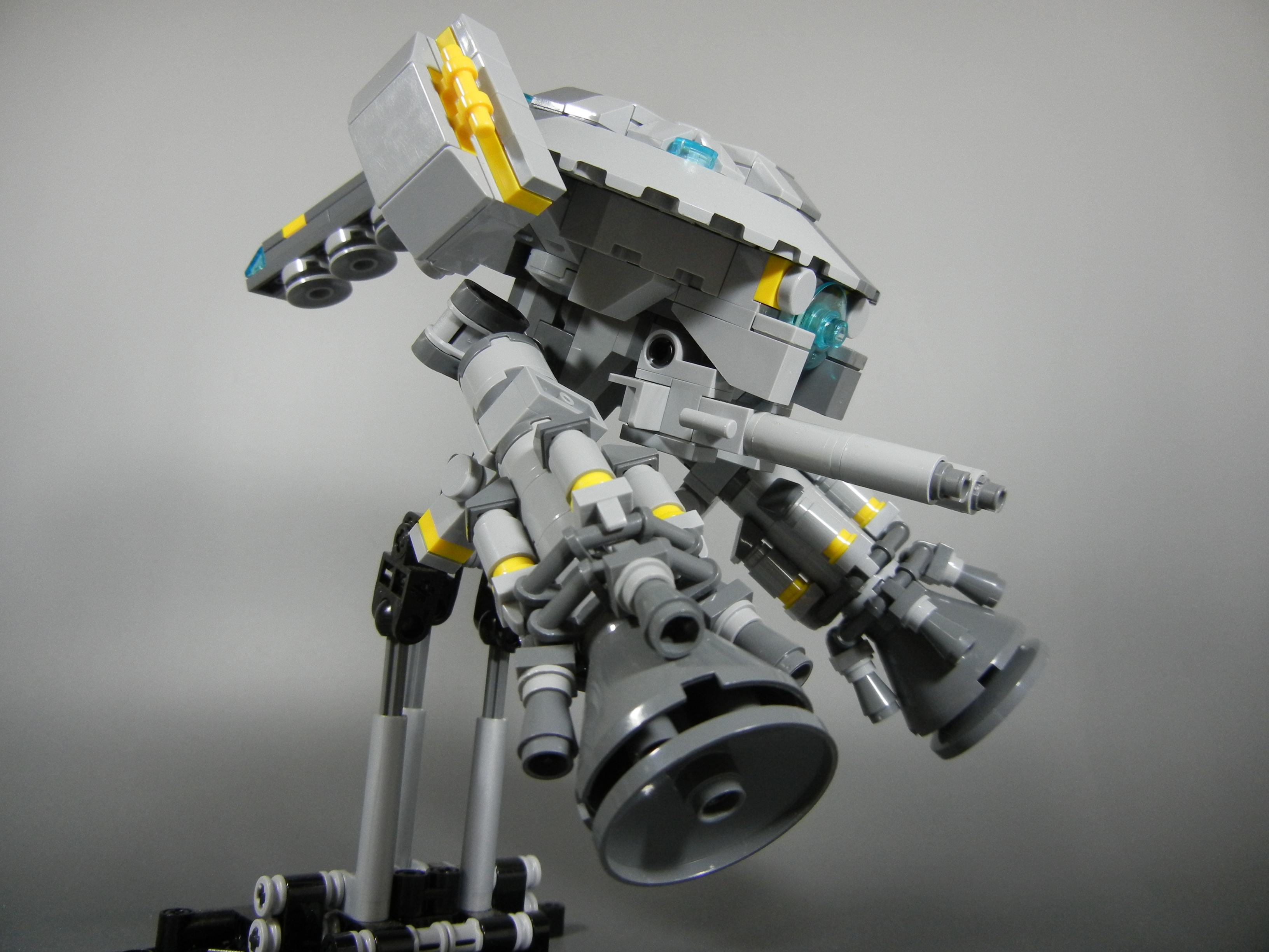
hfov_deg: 60.0
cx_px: 634
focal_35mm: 30
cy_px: 476
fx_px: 1100
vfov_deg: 46.8
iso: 400
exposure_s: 1/60.7
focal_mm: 5.4
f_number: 3.5
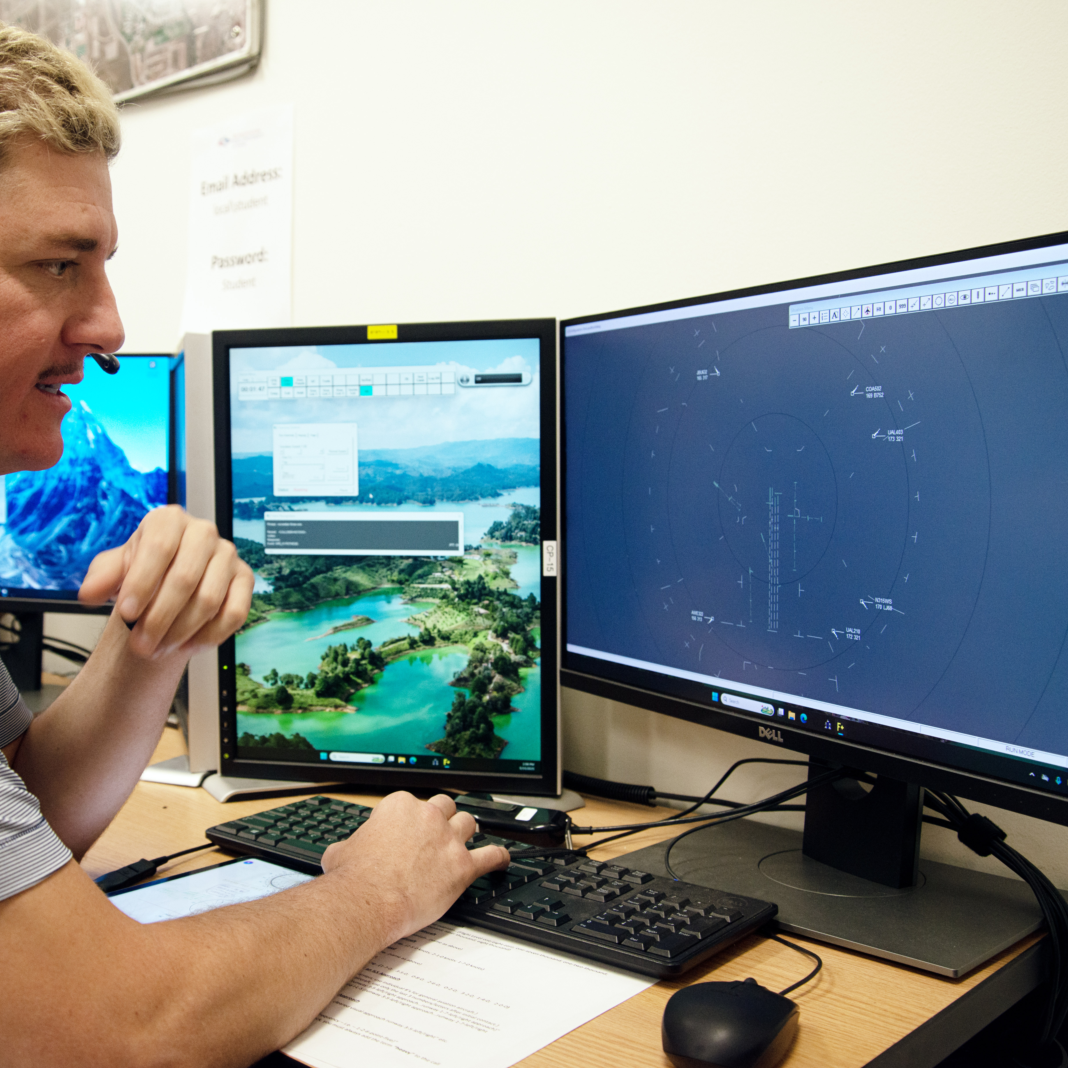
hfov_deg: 41.5
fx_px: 1396
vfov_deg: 41.9
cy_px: 541
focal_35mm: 40
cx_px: 385
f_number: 5.6
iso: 1000
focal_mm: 31
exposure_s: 1/100
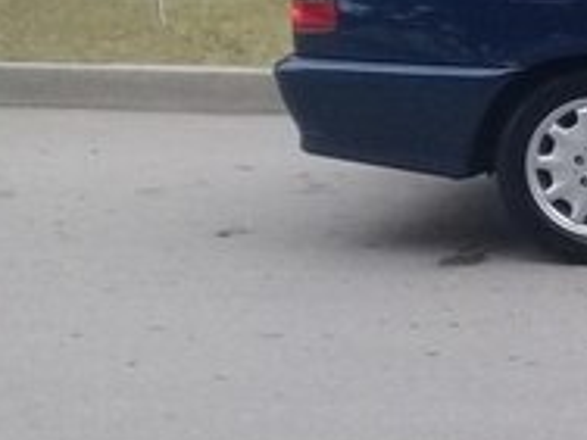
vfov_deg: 13.5
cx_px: 990
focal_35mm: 109
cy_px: 58
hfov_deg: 15.9
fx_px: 1848
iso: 125
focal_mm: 3.3
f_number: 2.2
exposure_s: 1/33
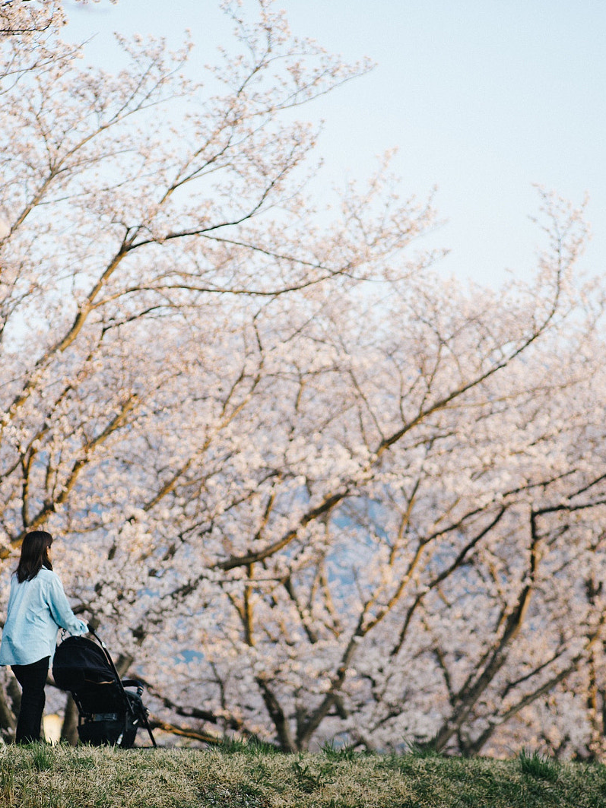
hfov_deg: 12.0
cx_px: 217
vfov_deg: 16.0
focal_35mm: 123
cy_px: 404
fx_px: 2872
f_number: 2
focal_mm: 85
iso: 100
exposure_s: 1/500
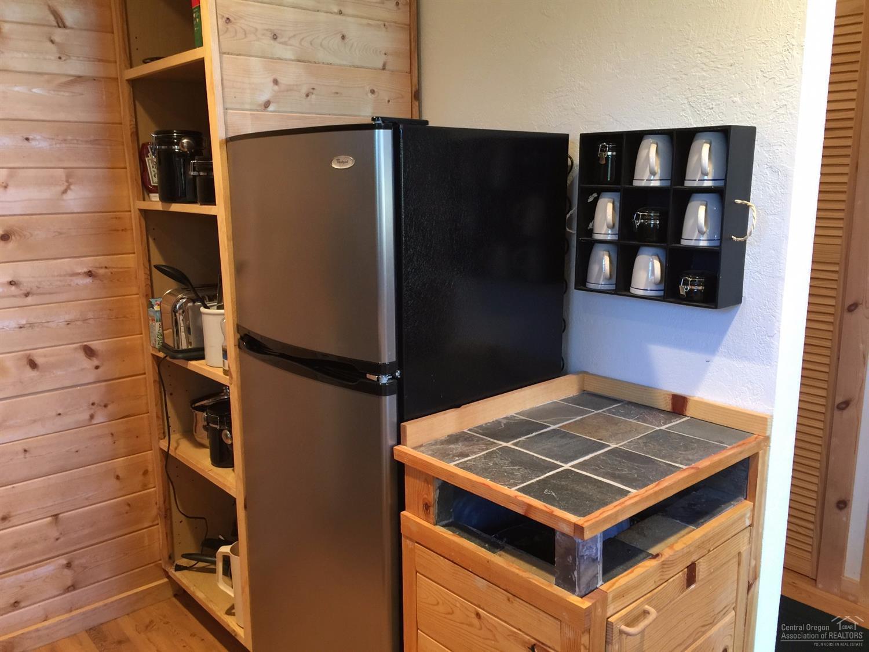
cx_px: 434
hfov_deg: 61.7
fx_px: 728
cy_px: 326
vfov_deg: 48.2
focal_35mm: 29
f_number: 2.2
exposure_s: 1/15
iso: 64
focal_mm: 4.15
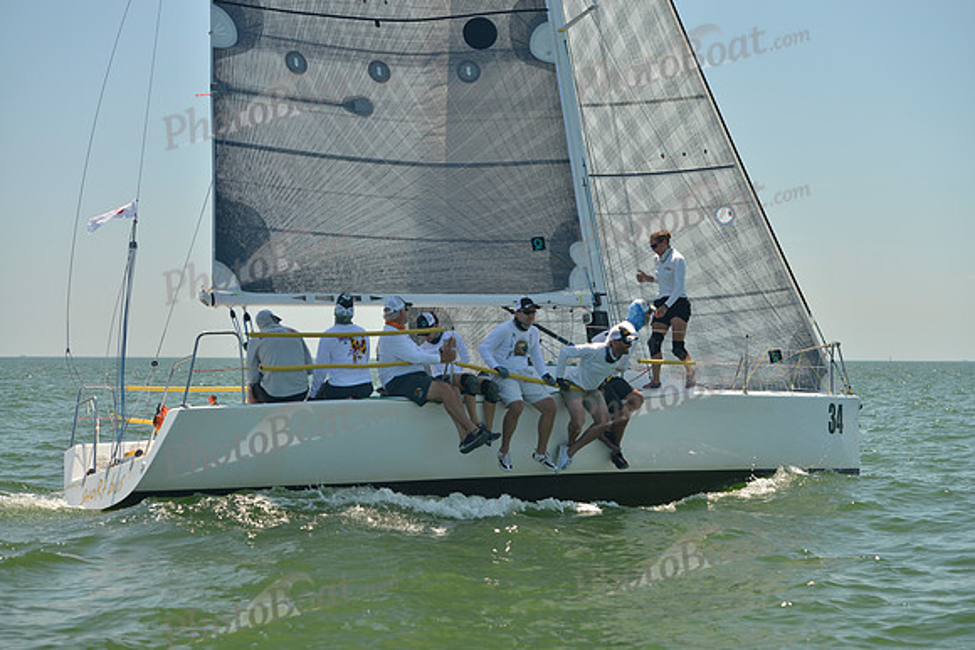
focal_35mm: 70
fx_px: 1896
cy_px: 325
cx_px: 488
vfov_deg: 19.5
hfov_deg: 28.8
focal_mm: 70
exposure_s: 1/640
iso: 200
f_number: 5
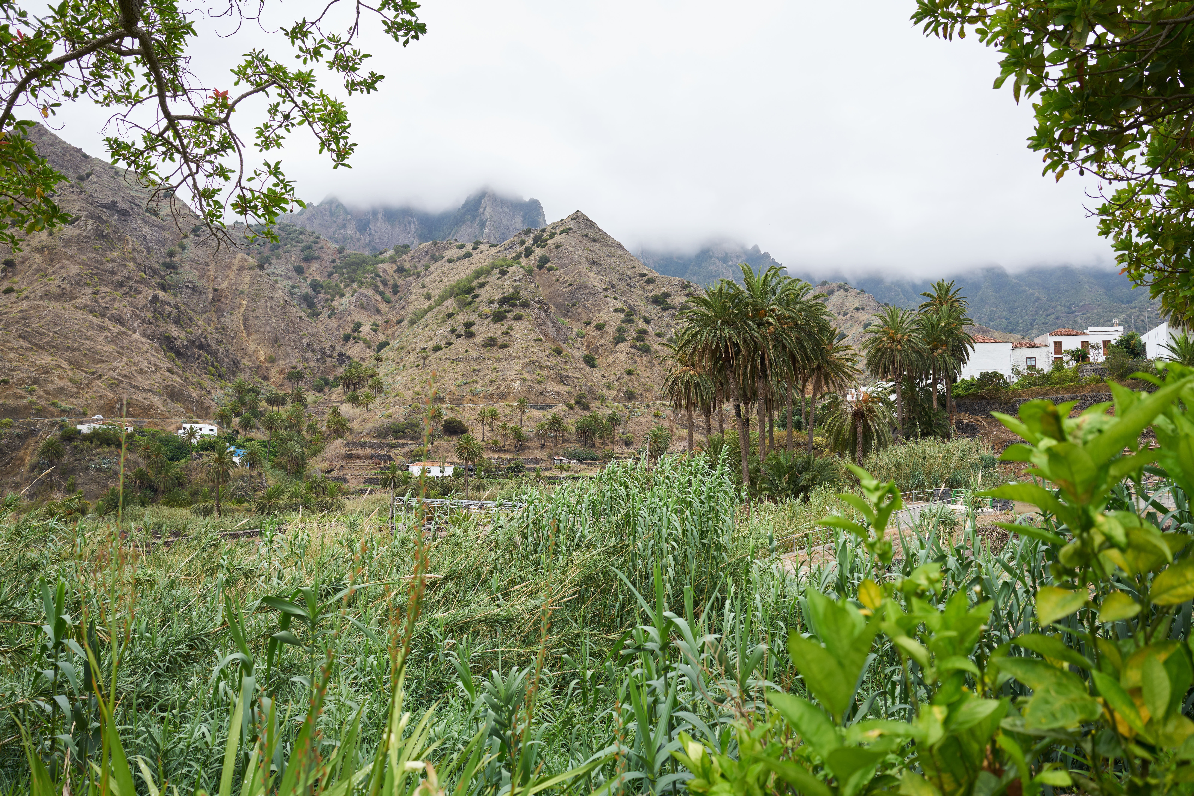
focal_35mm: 24
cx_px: 597
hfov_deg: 73.7
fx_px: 796
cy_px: 398
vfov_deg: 53.1
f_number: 4.5
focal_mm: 24
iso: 250
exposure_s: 1/250
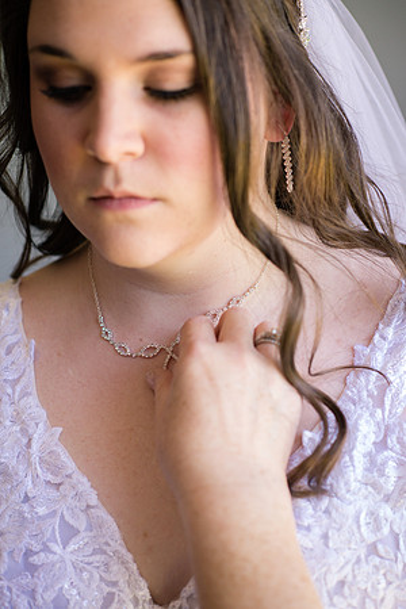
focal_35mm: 85
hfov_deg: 16.1
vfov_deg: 23.9
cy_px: 304
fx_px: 1438
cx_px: 203
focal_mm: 85
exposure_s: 1/320
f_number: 2.8
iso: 800
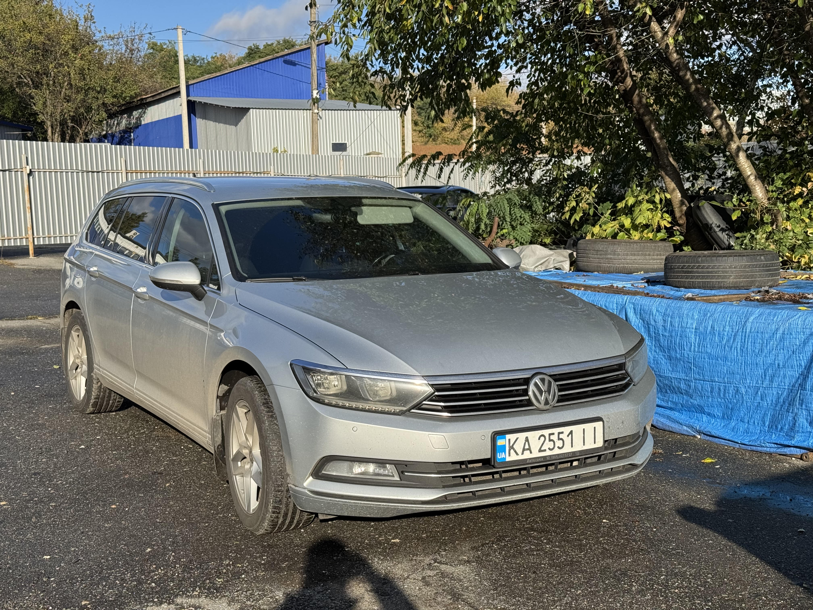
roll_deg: +2.3
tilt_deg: -4.8
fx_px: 1127
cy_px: 305
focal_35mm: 48
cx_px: 406
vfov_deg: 30.3
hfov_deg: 39.7
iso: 64
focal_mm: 6.76
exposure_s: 1/3425
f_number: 1.78
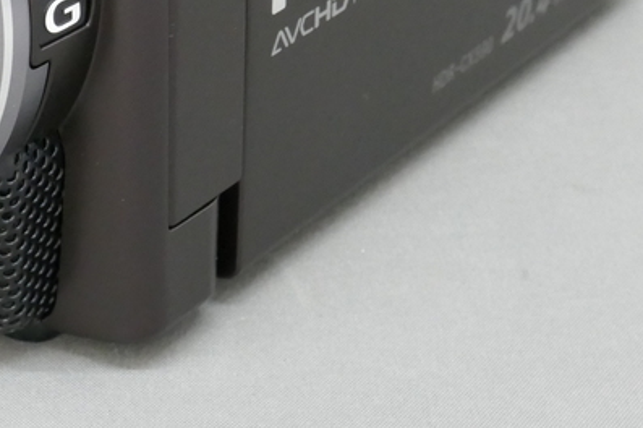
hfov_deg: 16.9
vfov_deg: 11.1
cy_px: -113
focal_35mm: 121
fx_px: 2159
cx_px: 175
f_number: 8
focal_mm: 14.6
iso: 1600
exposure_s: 1/20
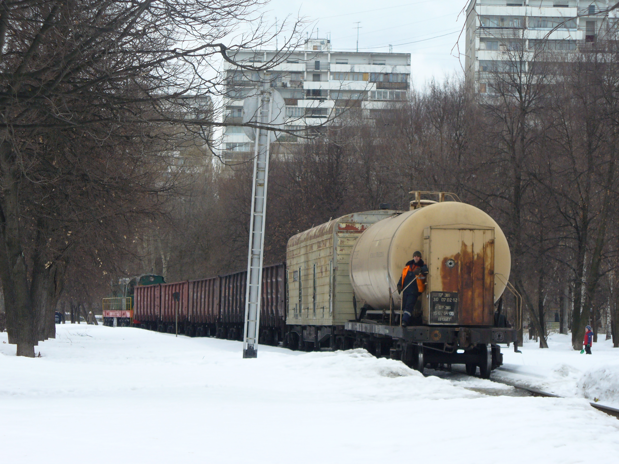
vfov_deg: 13.3
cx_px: 310
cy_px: 232
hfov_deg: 17.7
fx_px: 1985
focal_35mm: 111
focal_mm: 18.3
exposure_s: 1/320
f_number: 3.6
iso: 80
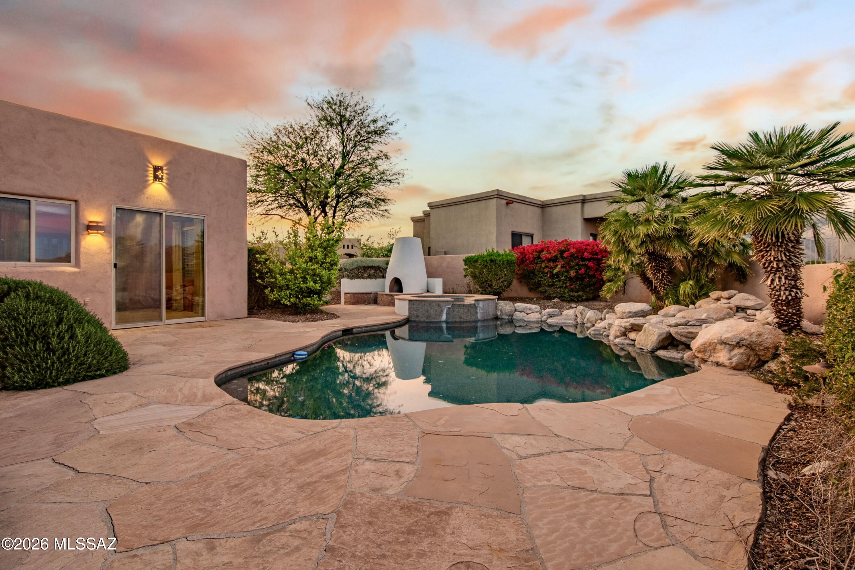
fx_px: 855
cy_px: 285
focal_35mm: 36
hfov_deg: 53.1
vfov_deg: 36.9
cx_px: 428
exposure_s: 1/30
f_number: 10
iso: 320
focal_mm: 24
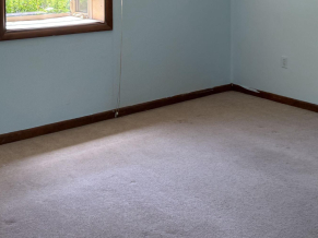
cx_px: 215
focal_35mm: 55
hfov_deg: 34.6
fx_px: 505
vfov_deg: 25.1
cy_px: -8
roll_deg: +0.6
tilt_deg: -2.4
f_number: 1.78
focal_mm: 6.76
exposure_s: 1/121
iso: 80
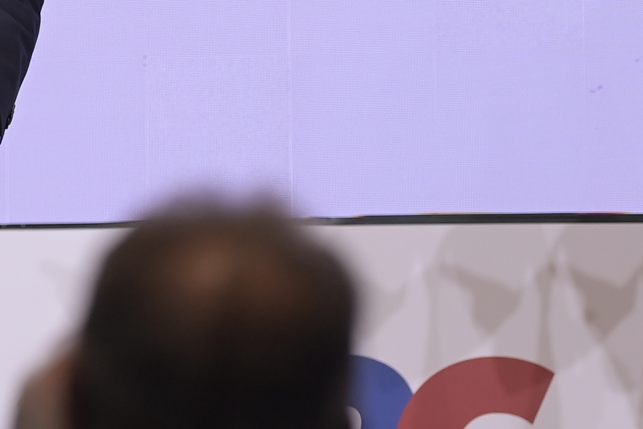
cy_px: -176
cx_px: 6
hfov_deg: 4.0
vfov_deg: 2.7
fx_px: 9126
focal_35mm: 511
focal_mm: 120
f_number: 2.8
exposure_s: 1/400
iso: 1000
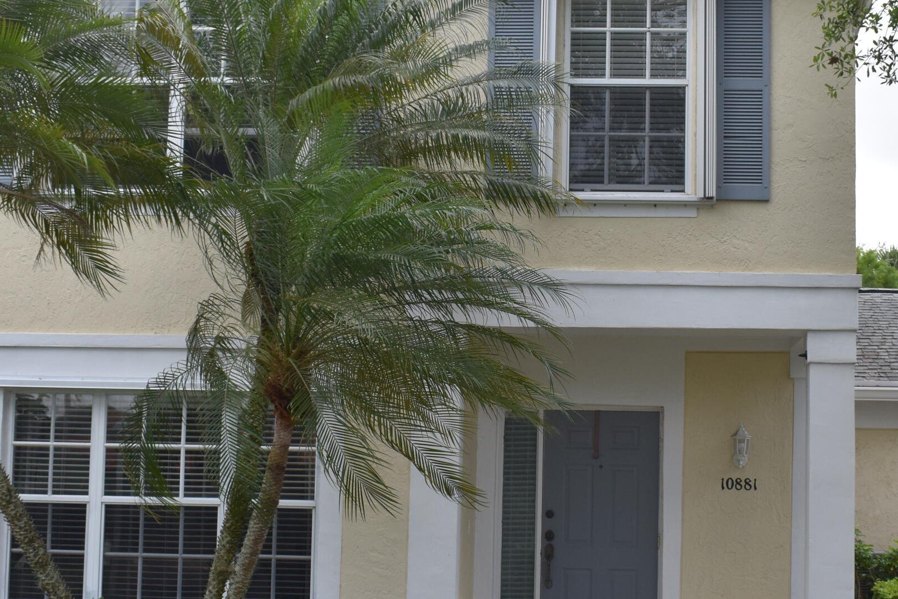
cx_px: 567
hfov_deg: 29.9
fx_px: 1671
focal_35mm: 67
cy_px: 347
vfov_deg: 20.3
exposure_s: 1/250
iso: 280
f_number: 8
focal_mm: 24
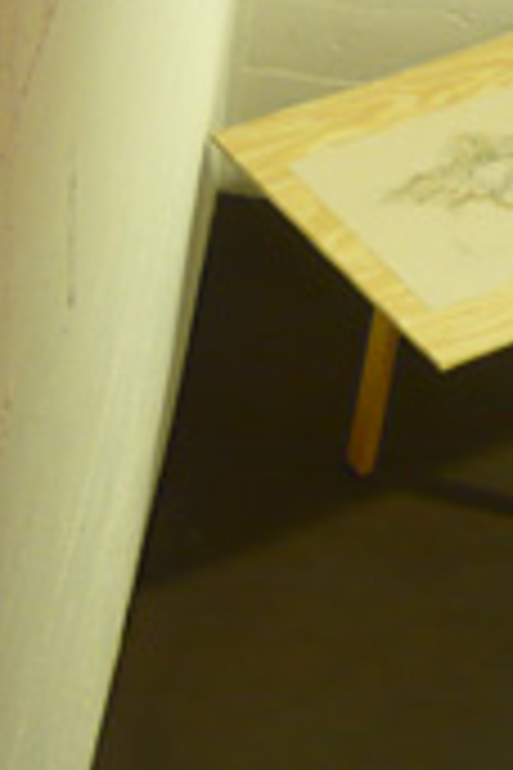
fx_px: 3056
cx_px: -362
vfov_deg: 14.1
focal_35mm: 143
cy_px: -11
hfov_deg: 9.2
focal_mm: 7.5
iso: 200
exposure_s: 1/10
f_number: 3.2
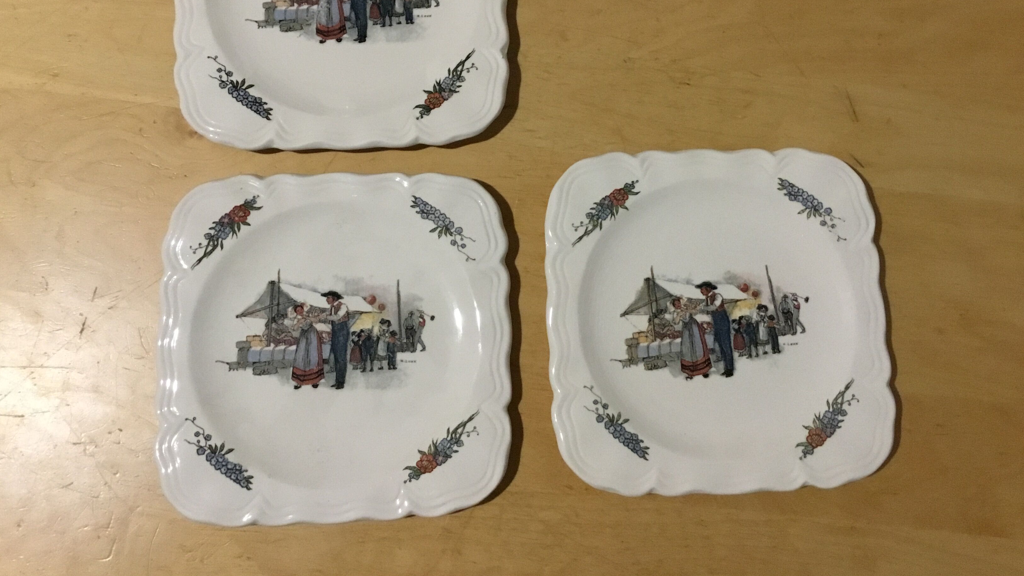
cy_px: 197
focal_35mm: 34
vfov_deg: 34.4
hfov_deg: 58.0
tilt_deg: -79.3
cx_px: 510
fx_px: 923
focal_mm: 3.3
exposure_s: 1/17
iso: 200
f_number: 2.4
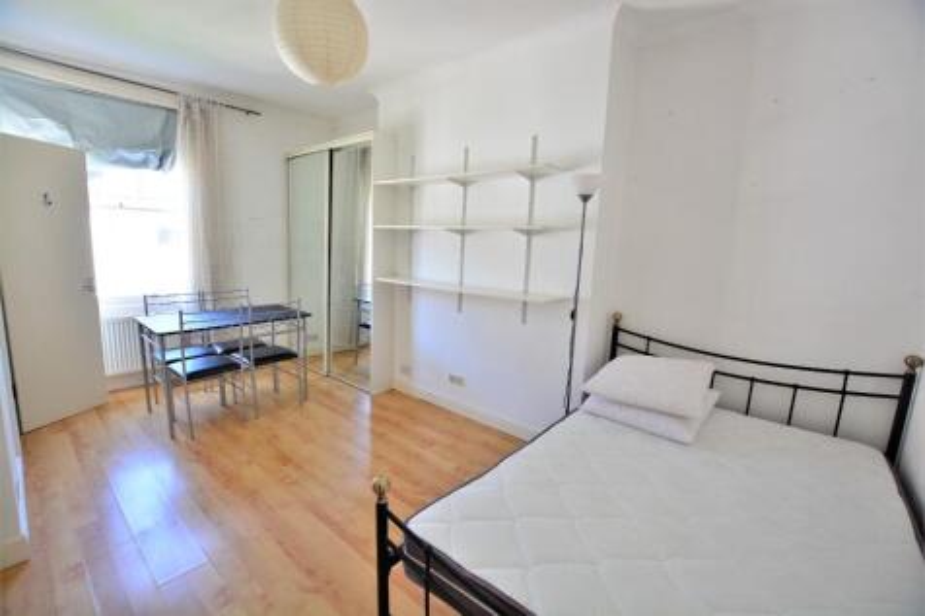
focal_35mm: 15
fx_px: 385
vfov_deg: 77.3
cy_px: 308
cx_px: 462
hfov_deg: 100.4
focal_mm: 10
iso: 125
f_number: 3.5
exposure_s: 1/25
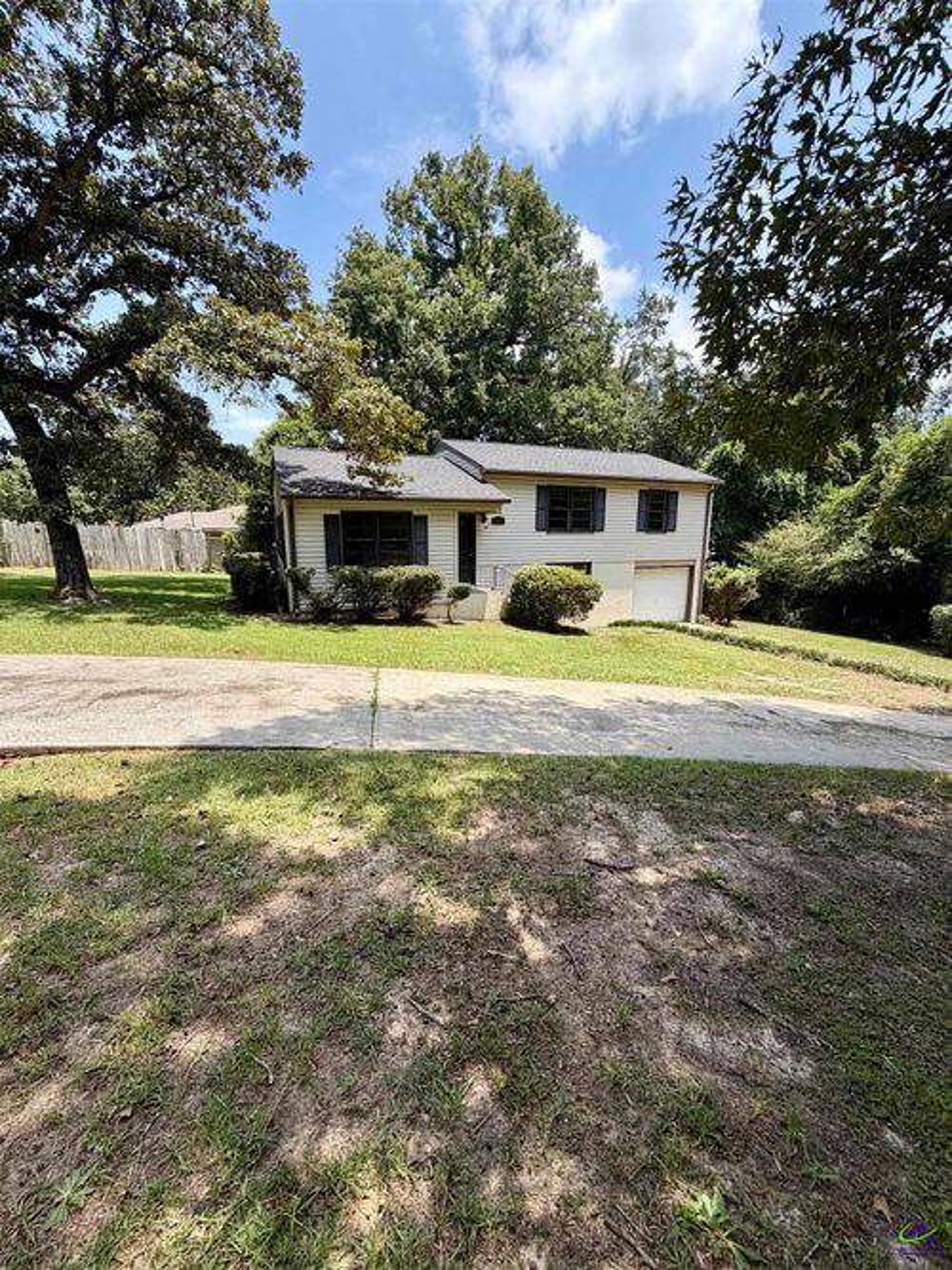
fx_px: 514
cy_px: 635
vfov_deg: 102.1
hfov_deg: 85.7
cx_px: 476
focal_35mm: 14
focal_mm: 2.22
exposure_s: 1/742
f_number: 2.2
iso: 40
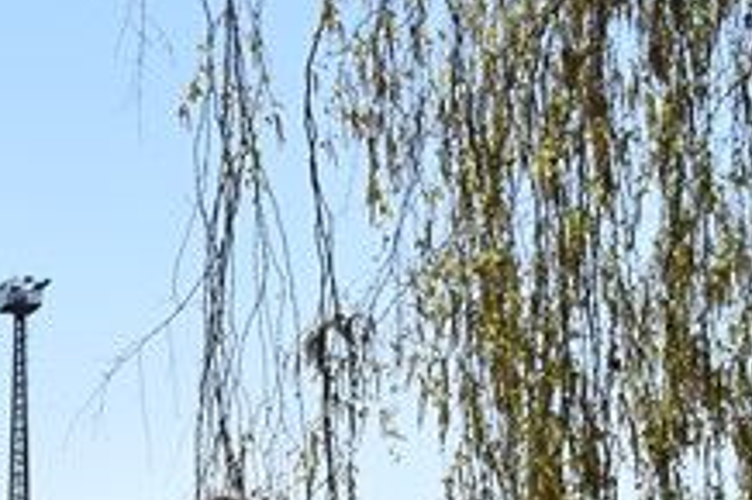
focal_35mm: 169
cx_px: -221
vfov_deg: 7.9
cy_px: 874
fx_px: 3527
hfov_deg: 11.8
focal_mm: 24
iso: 100
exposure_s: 1/320
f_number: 9
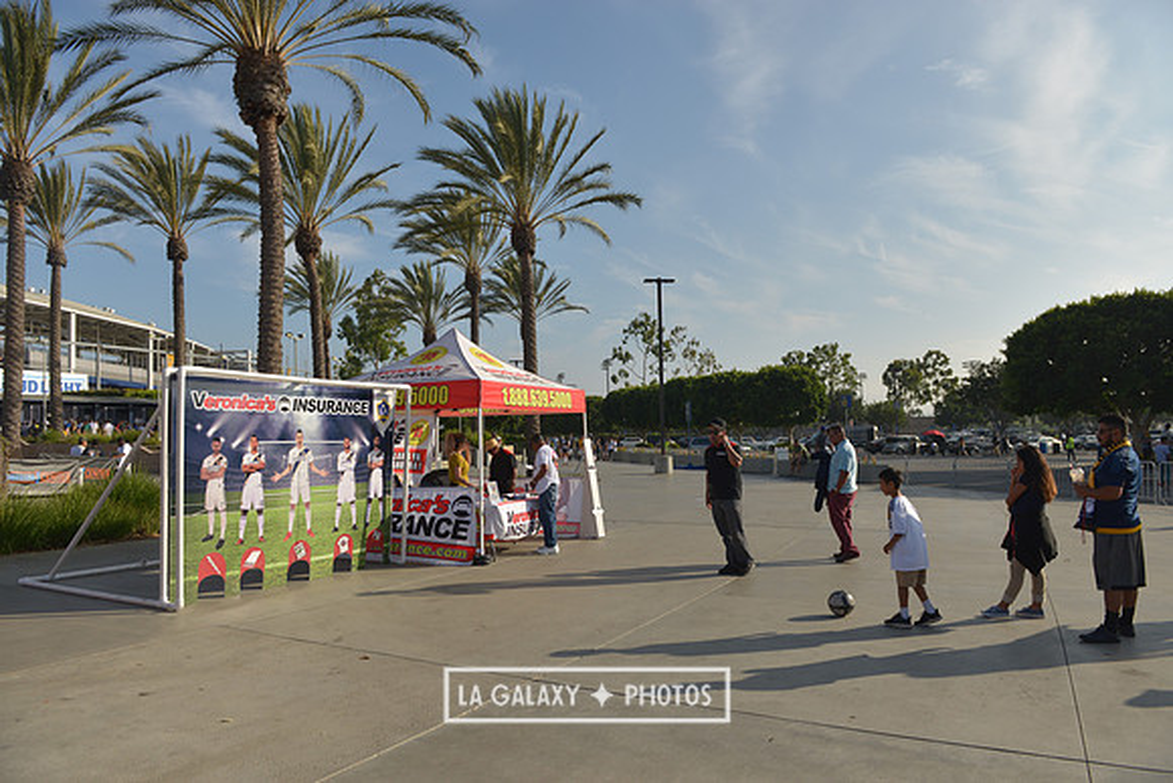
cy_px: 392
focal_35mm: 24
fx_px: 782
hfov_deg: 73.7
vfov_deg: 53.2
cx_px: 586
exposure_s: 1/2500
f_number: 4.5
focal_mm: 24
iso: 200
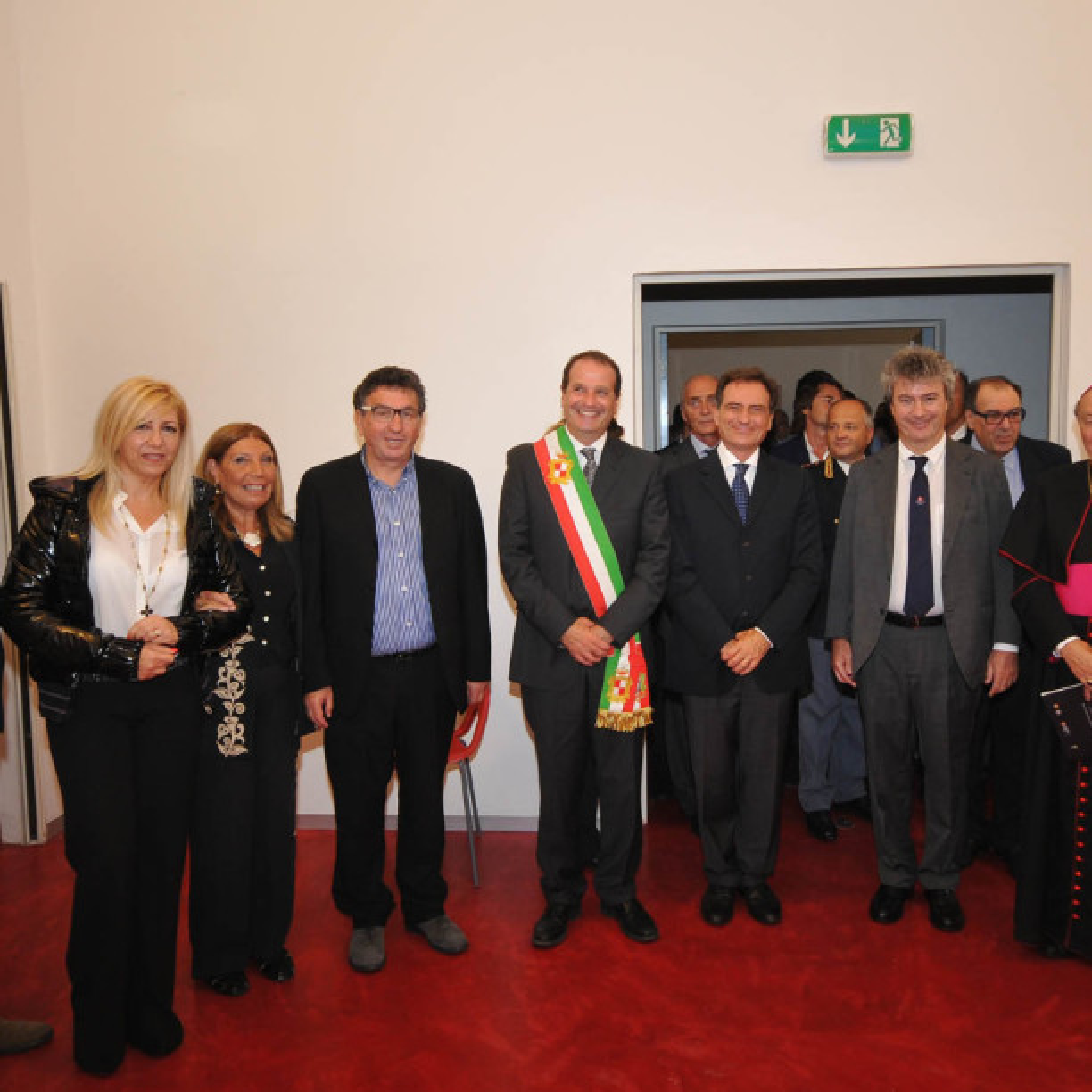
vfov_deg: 57.8
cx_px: 642
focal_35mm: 28
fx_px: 989
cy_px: 564
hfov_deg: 57.5
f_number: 4.5
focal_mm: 13
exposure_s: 1/60
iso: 400
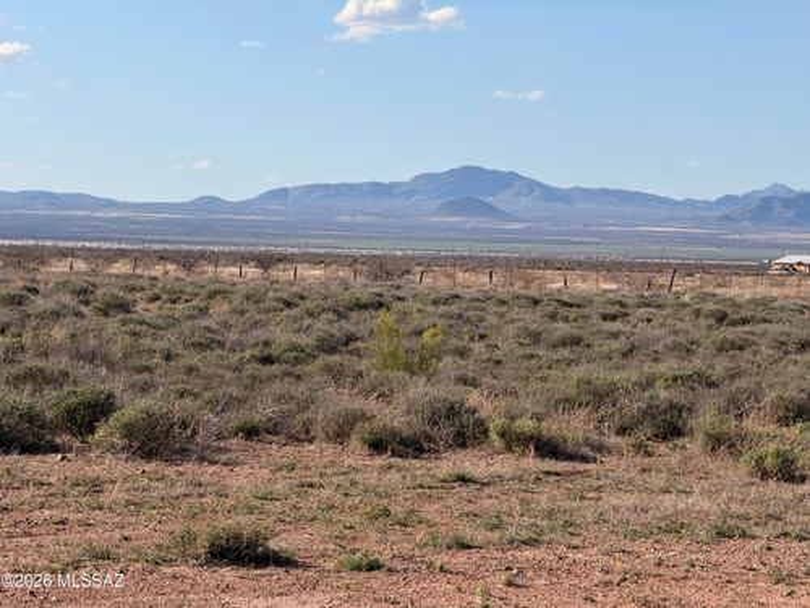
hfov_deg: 16.4
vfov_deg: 12.3
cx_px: 405
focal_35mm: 120
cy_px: 304
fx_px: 2808
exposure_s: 1/2283
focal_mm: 15.66
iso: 50
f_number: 2.8
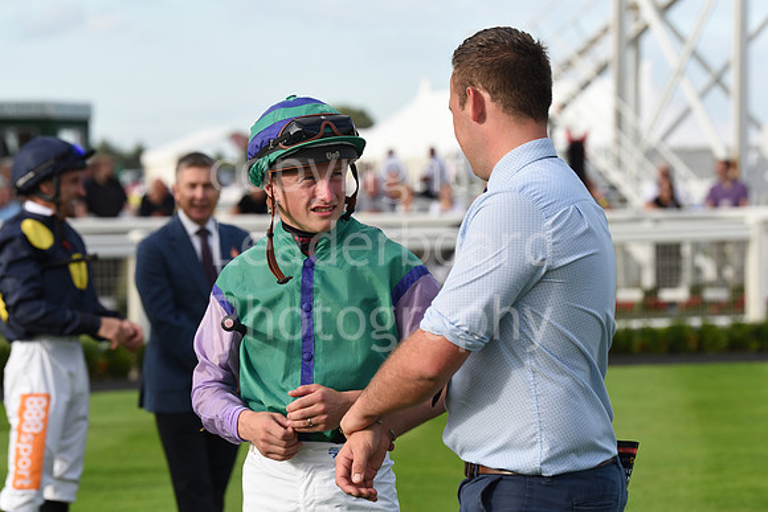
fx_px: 2987
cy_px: 256
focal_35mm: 140
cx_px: 384
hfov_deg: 14.7
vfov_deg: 9.8
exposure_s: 1/2000
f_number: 5.6
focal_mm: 140
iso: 800
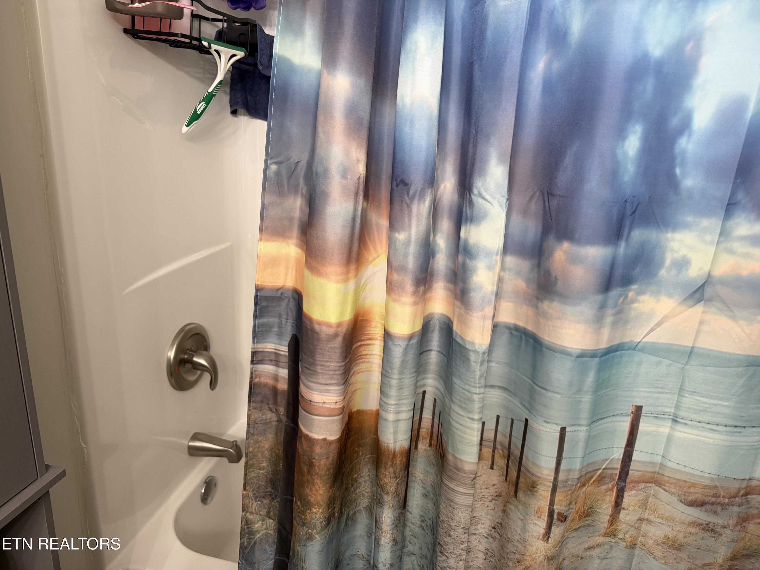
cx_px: 380
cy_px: 285
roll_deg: -3.4
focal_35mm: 24
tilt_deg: -17.8
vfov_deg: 56.8
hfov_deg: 71.6
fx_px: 527
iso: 250
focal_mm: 6.76
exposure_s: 1/60
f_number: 1.78
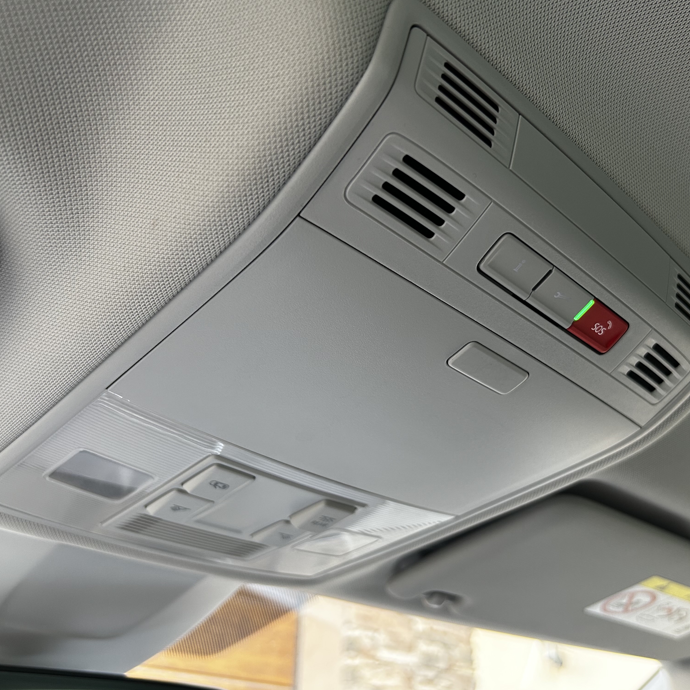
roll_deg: +2.0
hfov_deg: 52.1
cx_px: 419
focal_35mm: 31
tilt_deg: +33.8
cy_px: 347
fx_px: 699
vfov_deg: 52.5
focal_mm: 5.7
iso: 125
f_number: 1.5
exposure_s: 1/68
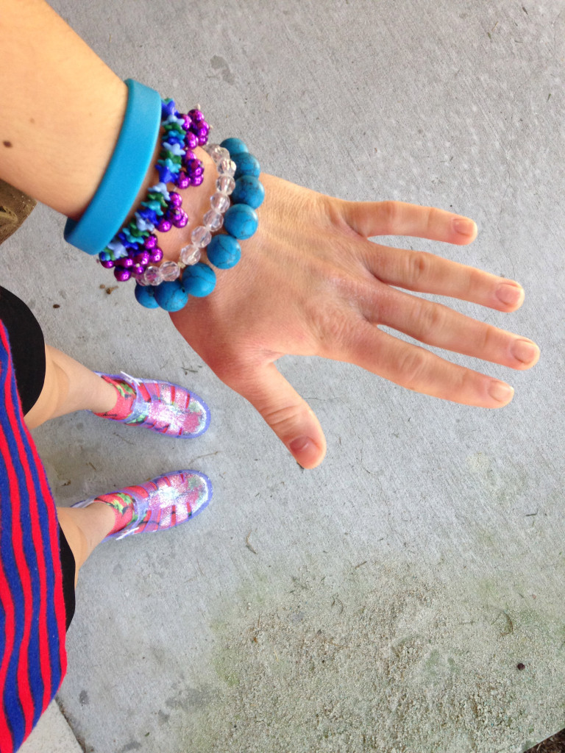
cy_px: 376
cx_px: 282
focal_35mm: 33
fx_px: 718
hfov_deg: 42.9
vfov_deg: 55.4
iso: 80
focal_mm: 4.12
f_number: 2.4
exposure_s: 1/120
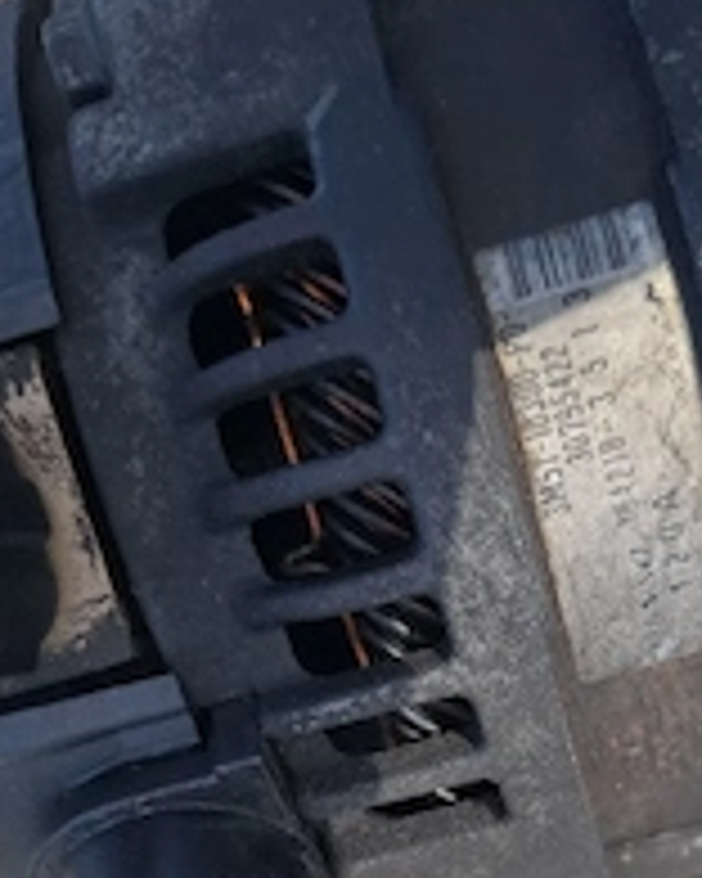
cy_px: 797
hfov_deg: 32.5
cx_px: 454
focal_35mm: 46
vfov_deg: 37.6
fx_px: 1195
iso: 50
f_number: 1.8
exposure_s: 1/500
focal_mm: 5.54
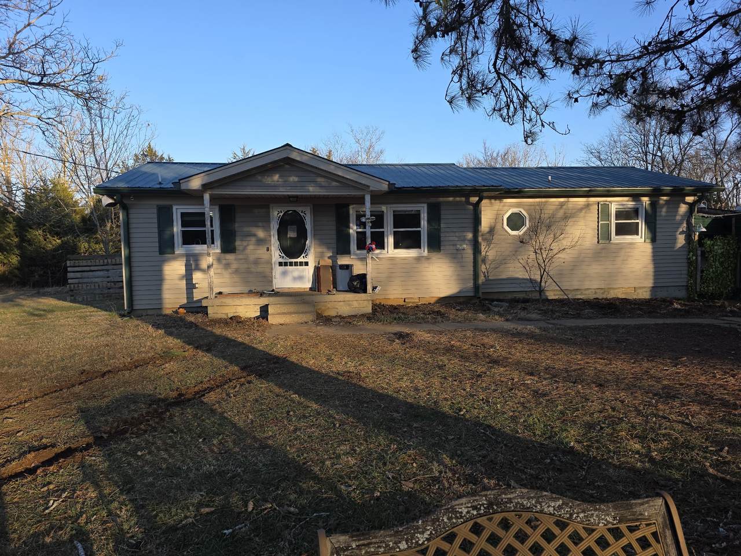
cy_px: 278
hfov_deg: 73.9
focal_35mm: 23
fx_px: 492
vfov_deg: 58.9
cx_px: 370
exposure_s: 1/260
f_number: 1.7
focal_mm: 6.3
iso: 12
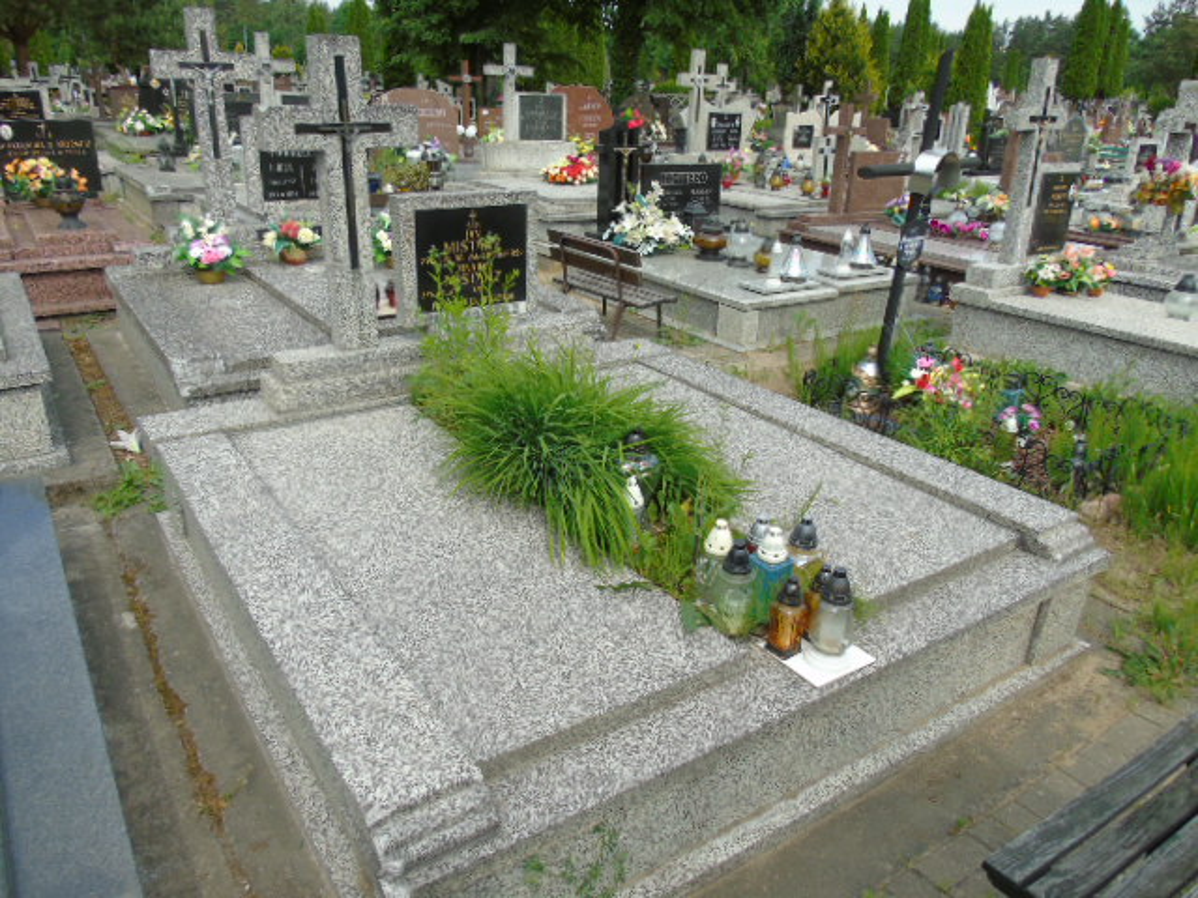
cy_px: 449
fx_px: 865
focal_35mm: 25
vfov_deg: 54.9
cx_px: 599
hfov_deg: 69.4
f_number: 3.4
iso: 80
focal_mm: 4.4
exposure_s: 1/500
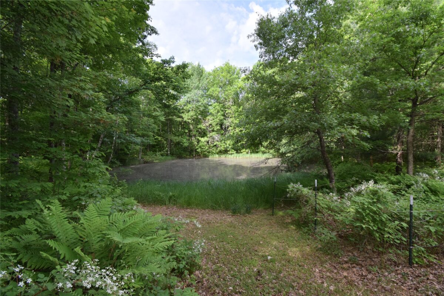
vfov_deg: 77.3
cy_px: 148
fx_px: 185
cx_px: 222
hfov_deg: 100.4
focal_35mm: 15
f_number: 10
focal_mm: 10
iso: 320
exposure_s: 1/200
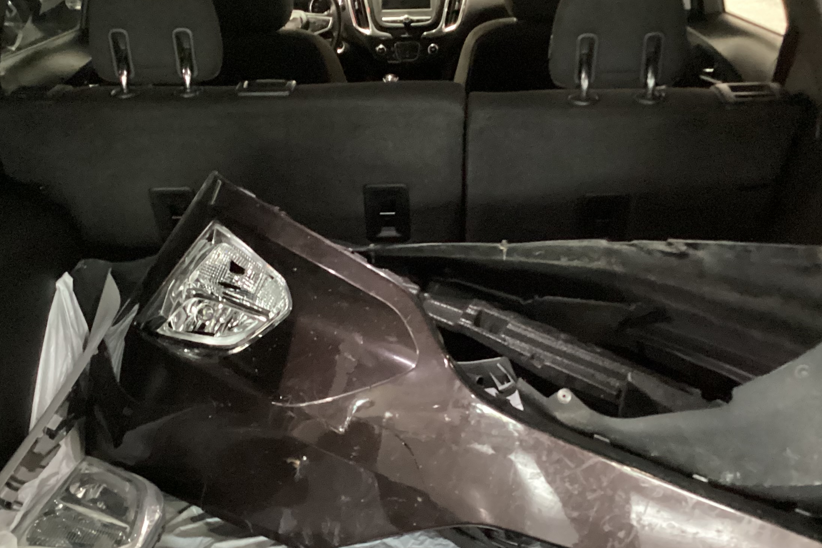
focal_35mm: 48
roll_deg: +1.0
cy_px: 337
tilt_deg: -26.4
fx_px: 1096
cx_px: 390
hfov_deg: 41.1
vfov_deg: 28.0
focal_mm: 3.3
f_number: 2.4
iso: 800
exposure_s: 1/20
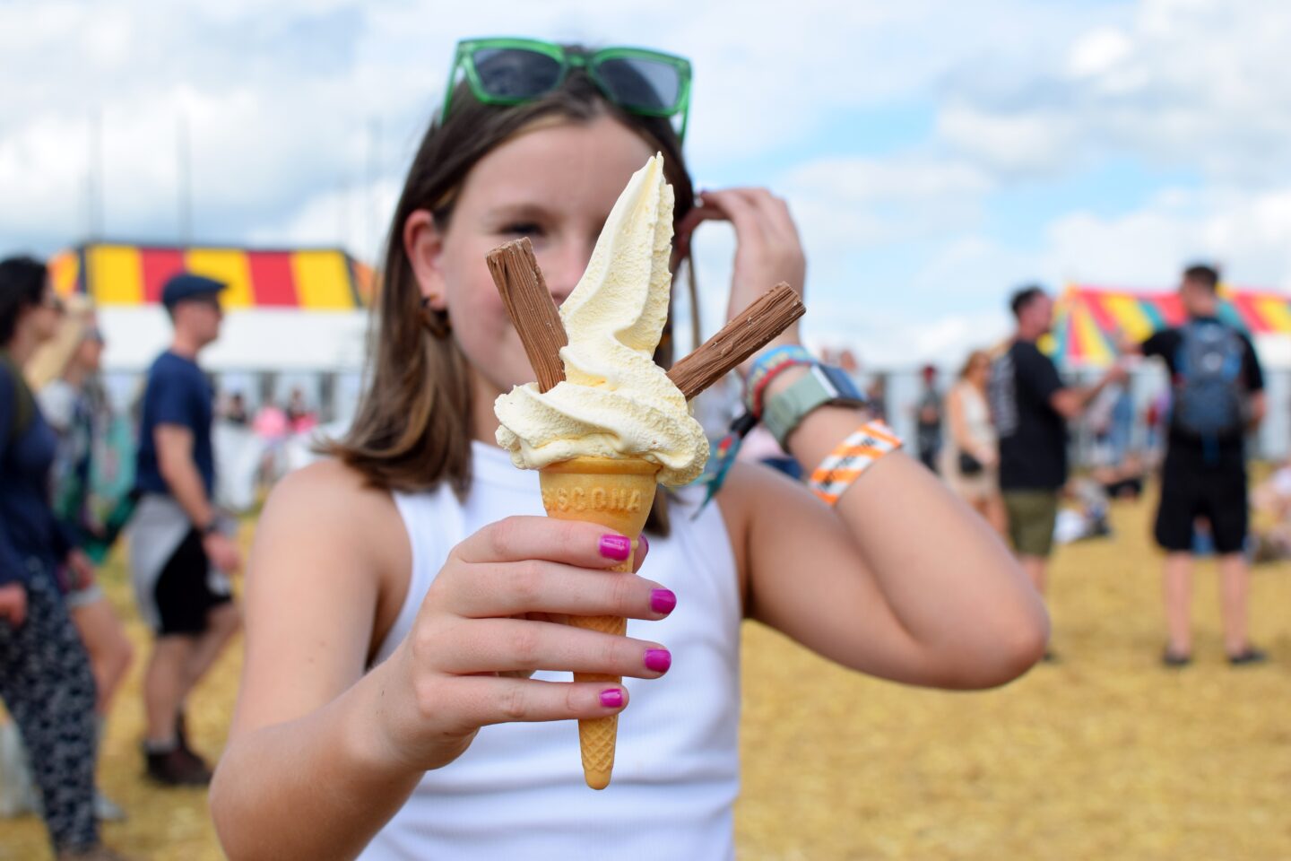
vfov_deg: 25.8
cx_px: 646
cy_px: 430
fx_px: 1883
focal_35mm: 52
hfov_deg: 37.9
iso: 400
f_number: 6.3
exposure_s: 1/1600
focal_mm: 35
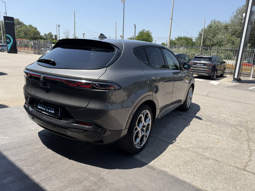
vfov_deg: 56.8
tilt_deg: -13.5
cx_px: 128
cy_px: 96
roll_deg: -1.4
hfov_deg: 71.6
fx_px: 177
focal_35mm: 24
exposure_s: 1/3584
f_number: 1.78
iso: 80
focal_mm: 6.76
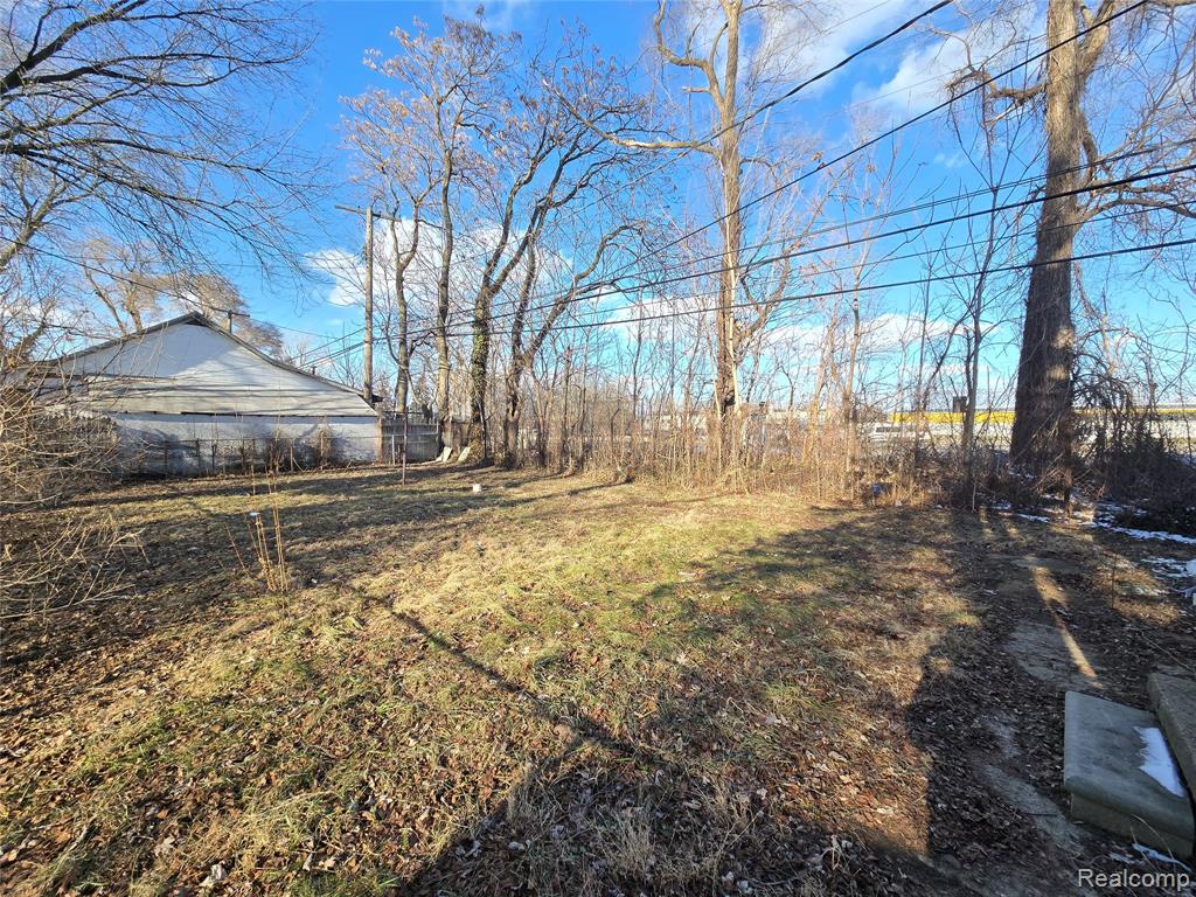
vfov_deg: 89.9
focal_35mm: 13
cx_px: 598
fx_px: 449
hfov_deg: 106.2
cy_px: 448
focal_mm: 2.2
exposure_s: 1/568
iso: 50
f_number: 2.2
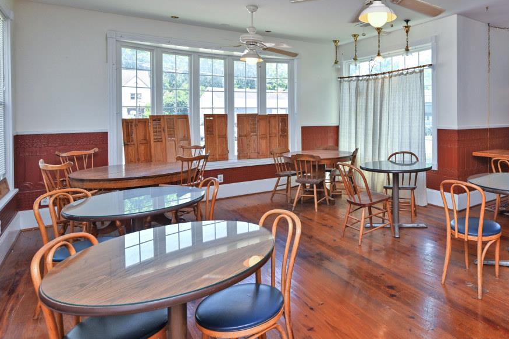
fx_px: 339
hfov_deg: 70.0
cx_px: 367
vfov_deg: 52.1
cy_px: 113
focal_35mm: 24
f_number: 5.6
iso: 200
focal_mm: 14
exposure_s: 1/125
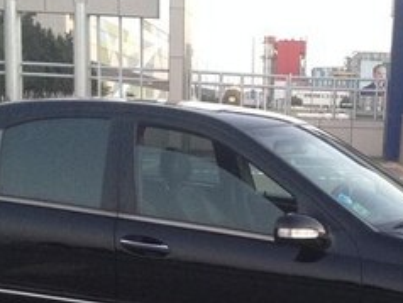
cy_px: 356
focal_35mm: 97
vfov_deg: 14.8
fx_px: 1130
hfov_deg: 20.1
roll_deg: -2.9
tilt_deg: -15.8
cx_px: 281
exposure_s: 1/20
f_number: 2.4
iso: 160
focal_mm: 4.28
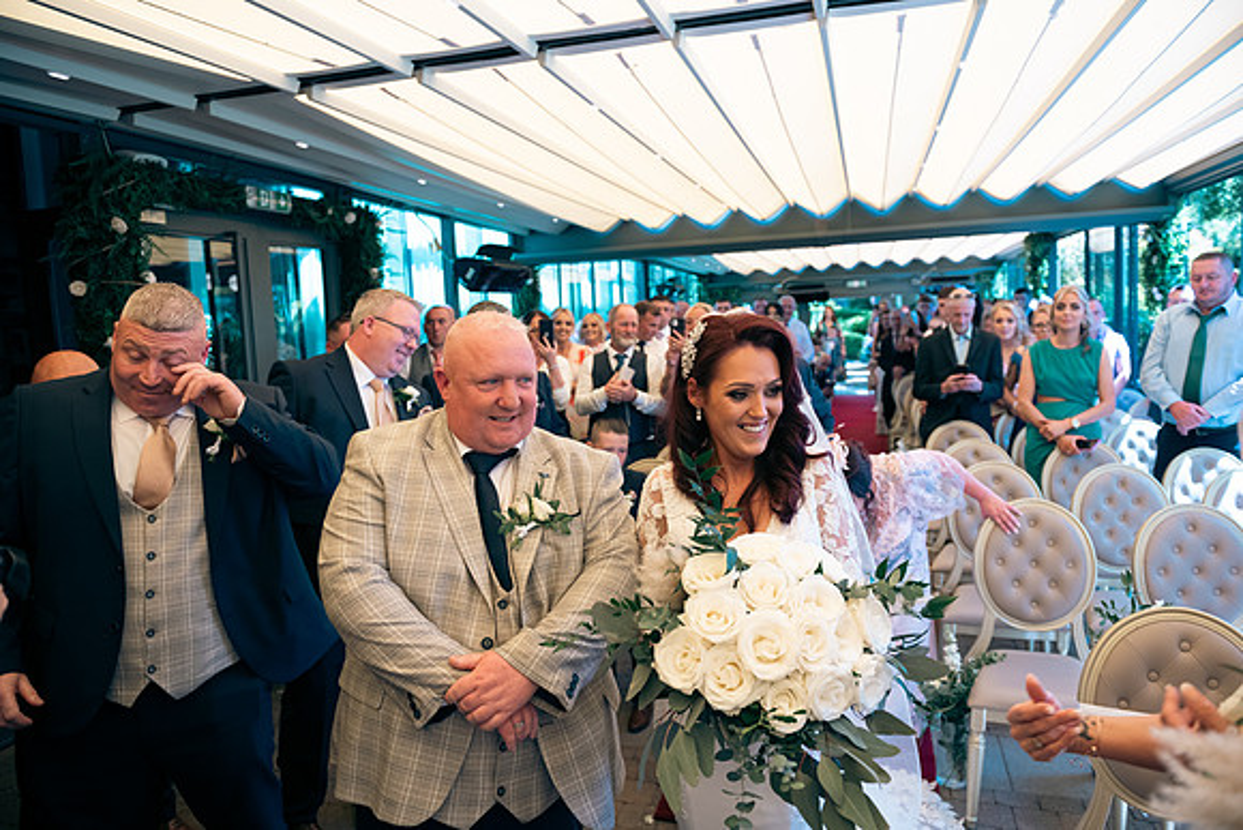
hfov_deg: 73.7
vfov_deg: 53.2
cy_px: 415
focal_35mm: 24
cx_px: 622
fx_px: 829
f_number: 3.5
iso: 250
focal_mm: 24
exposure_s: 1/200
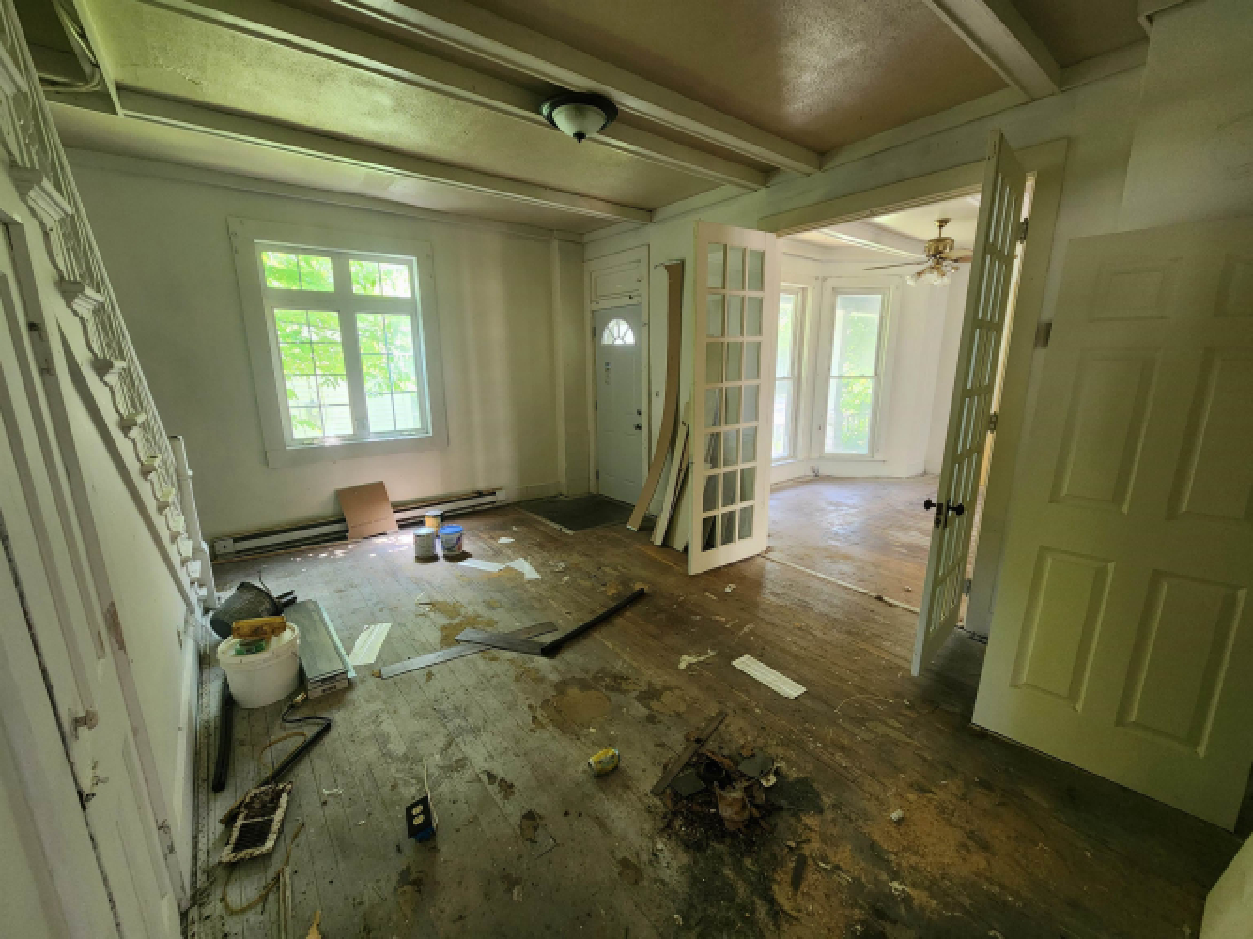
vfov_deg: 89.9
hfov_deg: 106.2
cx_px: 626
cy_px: 470
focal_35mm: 13
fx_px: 470
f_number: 2.2
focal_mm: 2.2
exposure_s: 1/60
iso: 320
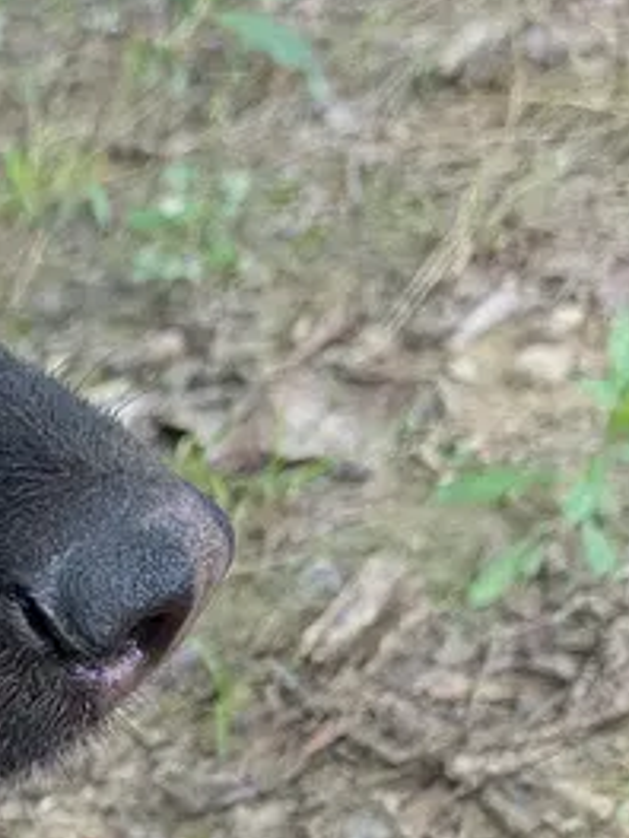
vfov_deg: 19.5
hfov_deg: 14.5
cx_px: -454
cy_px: 1155
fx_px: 2205
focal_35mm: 91
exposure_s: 1/440
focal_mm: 4.53
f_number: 1.7
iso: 368
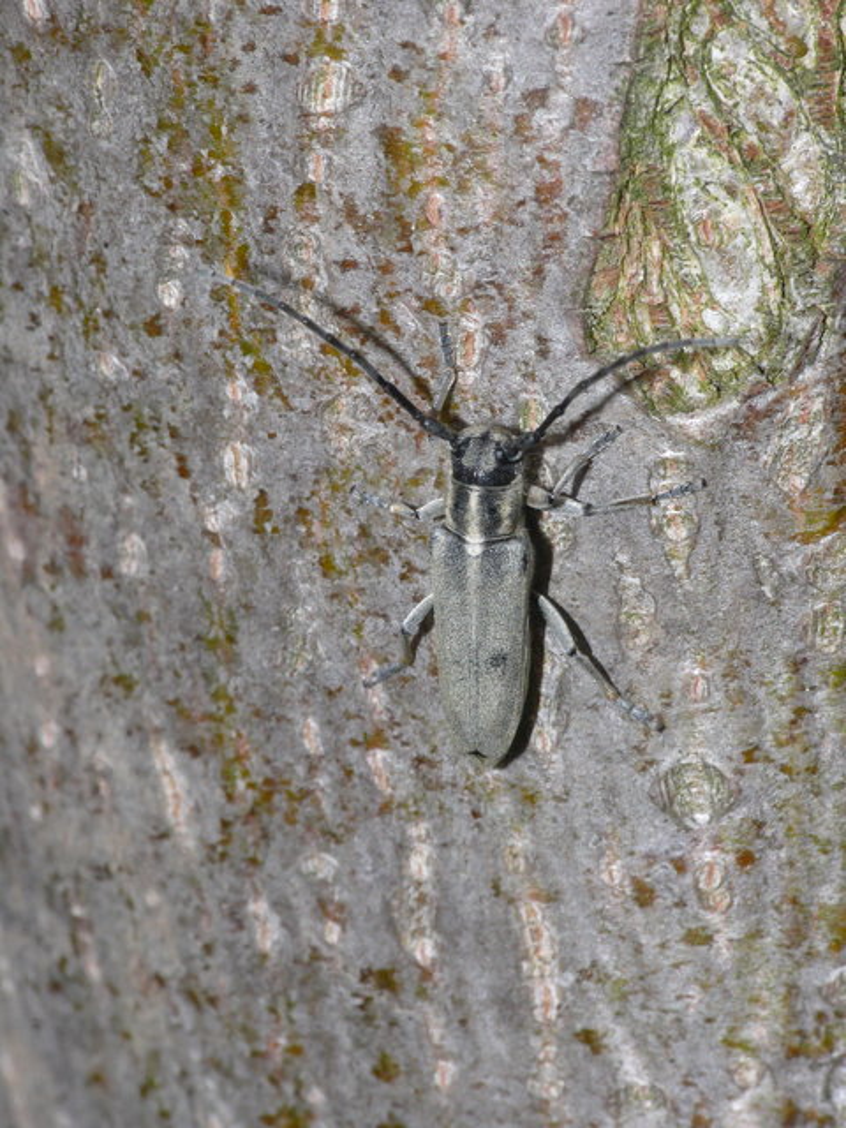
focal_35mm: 203
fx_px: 6615
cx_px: 423
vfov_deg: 9.7
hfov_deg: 7.3
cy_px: 564
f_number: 11
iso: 200
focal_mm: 43
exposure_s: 1/160
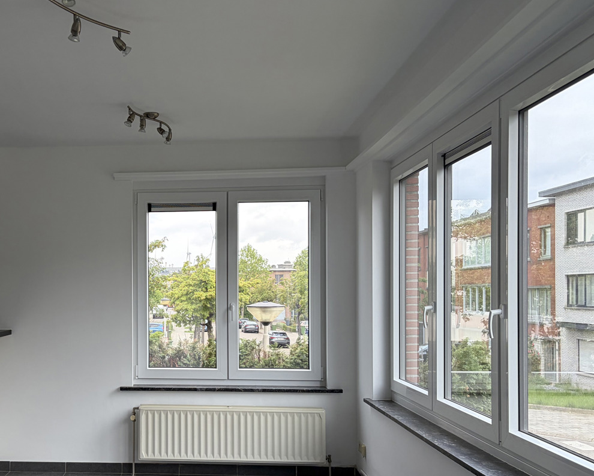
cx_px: 139
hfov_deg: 43.2
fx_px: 721
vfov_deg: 36.3
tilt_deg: +0.5
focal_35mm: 41
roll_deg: +1.2
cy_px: 289
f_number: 1.6
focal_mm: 5.96
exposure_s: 1/424
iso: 64
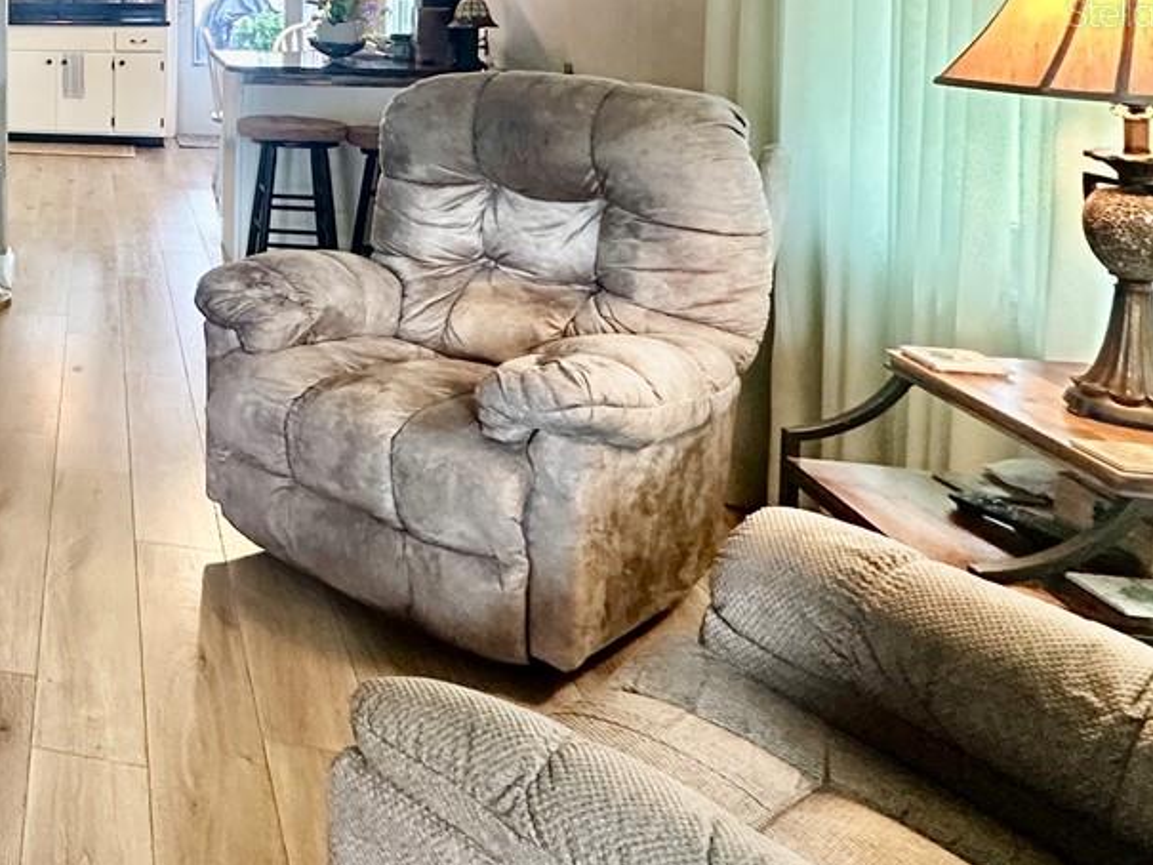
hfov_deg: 36.5
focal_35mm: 37
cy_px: 11
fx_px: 1233
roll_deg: +0.2
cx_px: -278
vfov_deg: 35.2
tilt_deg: -2.8
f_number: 2.2
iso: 400
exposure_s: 1/60
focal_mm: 2.22
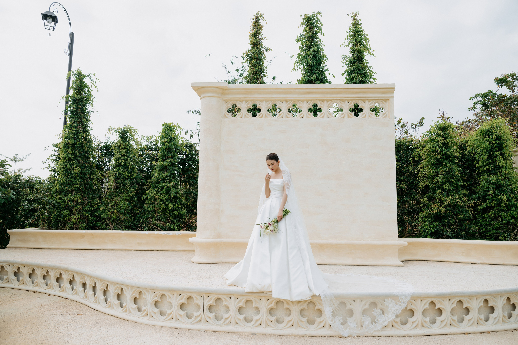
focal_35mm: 24
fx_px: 345
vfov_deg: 53.1
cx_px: 259
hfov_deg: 73.7
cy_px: 172
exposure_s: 1/640
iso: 200
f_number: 4.5
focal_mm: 24
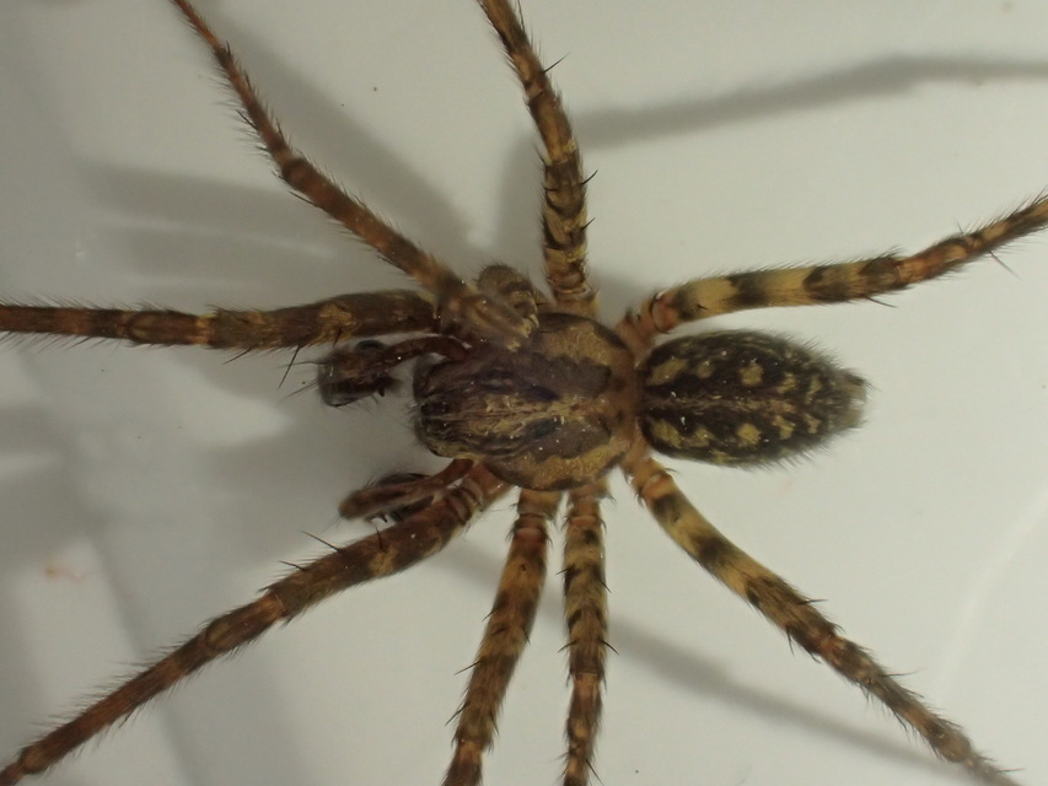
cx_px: 524
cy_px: 393
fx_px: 3028
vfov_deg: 14.8
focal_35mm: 100
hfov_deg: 19.6
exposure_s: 1/160
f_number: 6.3
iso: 800
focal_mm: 18
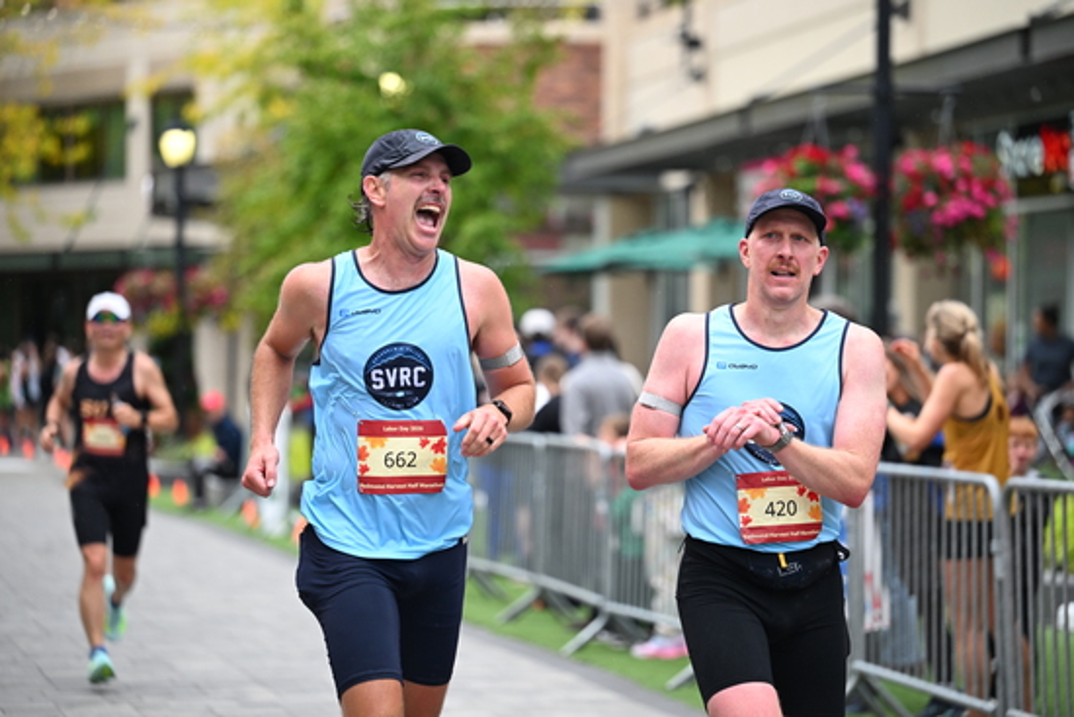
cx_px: 537
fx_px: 3879
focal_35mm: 130
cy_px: 358
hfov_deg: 15.8
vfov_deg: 10.6
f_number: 2.8
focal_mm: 130
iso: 1250
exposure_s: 1/2000
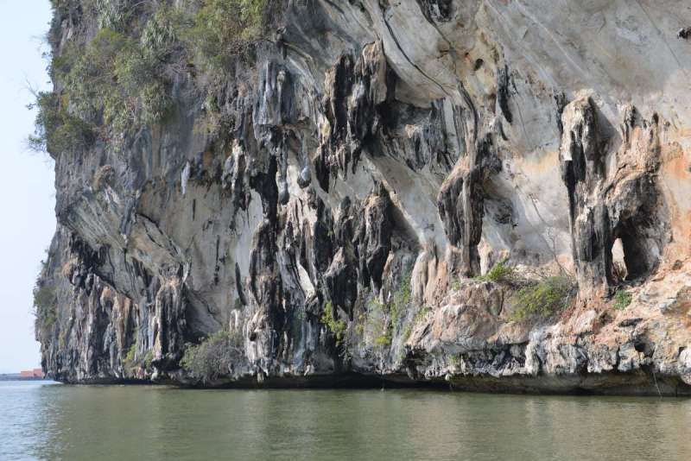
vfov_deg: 28.1
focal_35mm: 48
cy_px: 230
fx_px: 922
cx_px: 346
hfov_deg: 41.1
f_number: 5.6
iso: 100
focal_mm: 48
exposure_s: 1/125
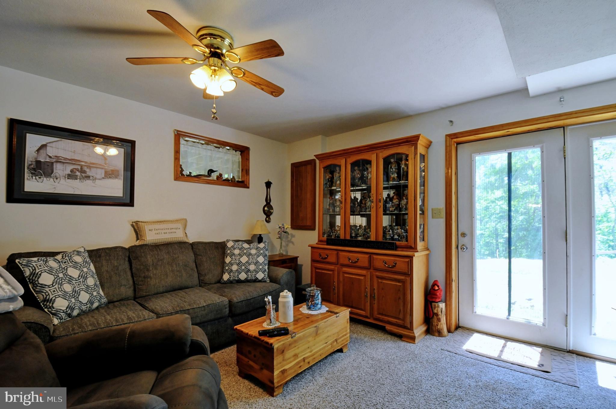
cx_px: 308
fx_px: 256
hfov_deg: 100.5
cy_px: 204
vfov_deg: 77.2
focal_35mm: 15
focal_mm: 10
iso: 800
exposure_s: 1/25
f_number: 8
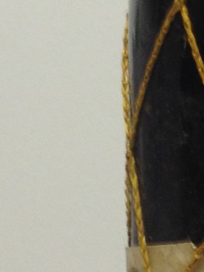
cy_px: 97
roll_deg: +0.4
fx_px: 1823
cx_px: 321
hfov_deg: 6.3
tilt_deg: -4.4
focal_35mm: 232
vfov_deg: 8.5
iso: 50
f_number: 2.4
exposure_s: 1/20
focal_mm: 4.28
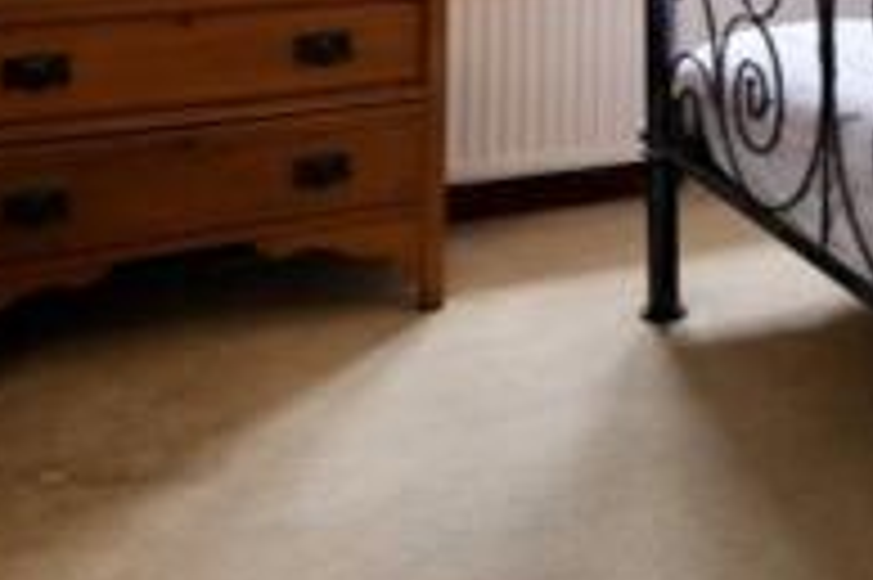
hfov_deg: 31.7
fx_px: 1308
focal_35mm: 54
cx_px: 1010
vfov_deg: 22.0
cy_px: -214
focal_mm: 10.5
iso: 160
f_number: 4
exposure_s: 1/18
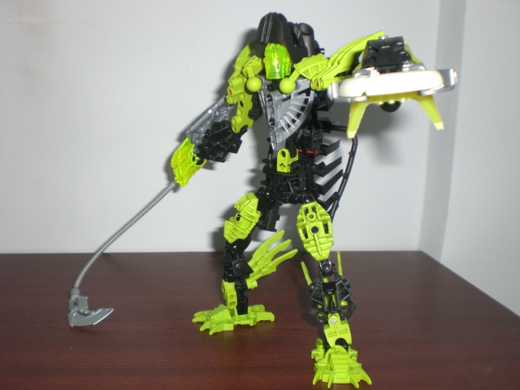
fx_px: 571
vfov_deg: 37.7
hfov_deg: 49.0
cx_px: 260
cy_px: 195
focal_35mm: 38
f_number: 3.1
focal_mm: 6.3
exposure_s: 1/60
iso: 100
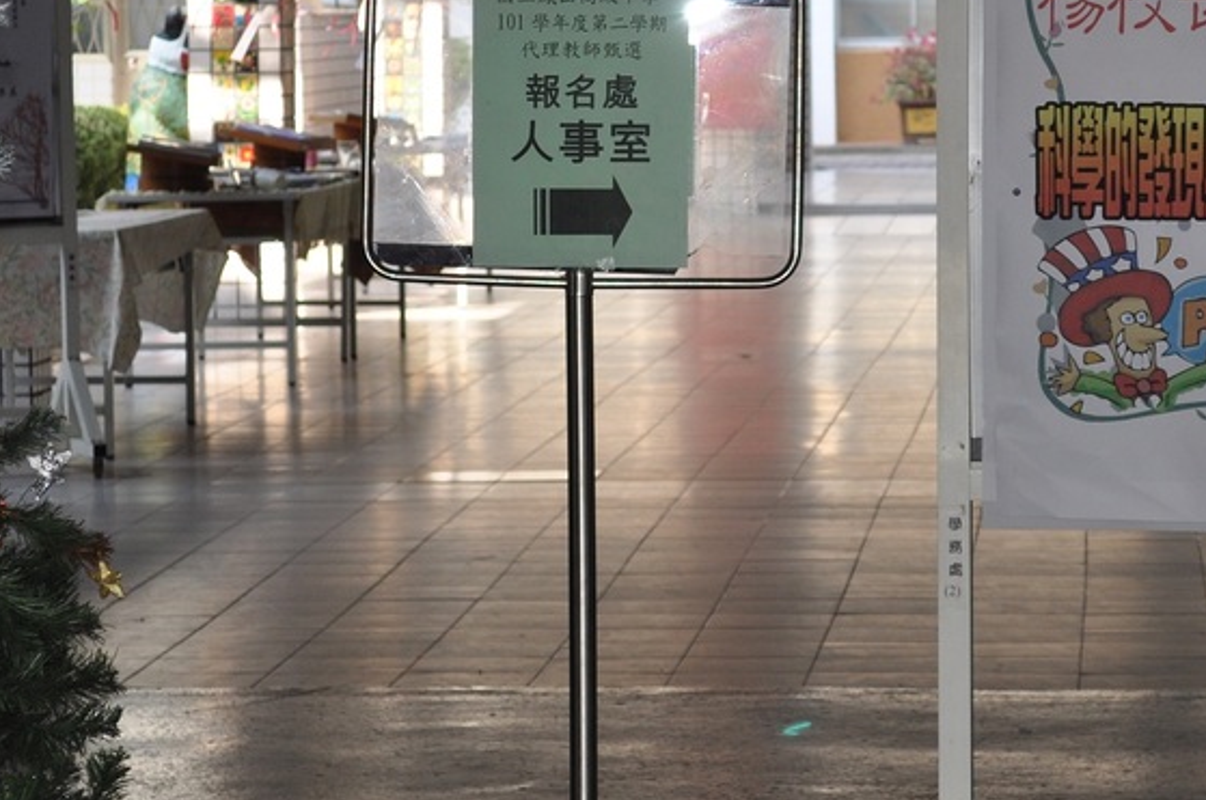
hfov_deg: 11.6
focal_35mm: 177
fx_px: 5923
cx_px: 725
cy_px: 318
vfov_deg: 7.7
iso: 400
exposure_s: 1/160
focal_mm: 55
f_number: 5.6
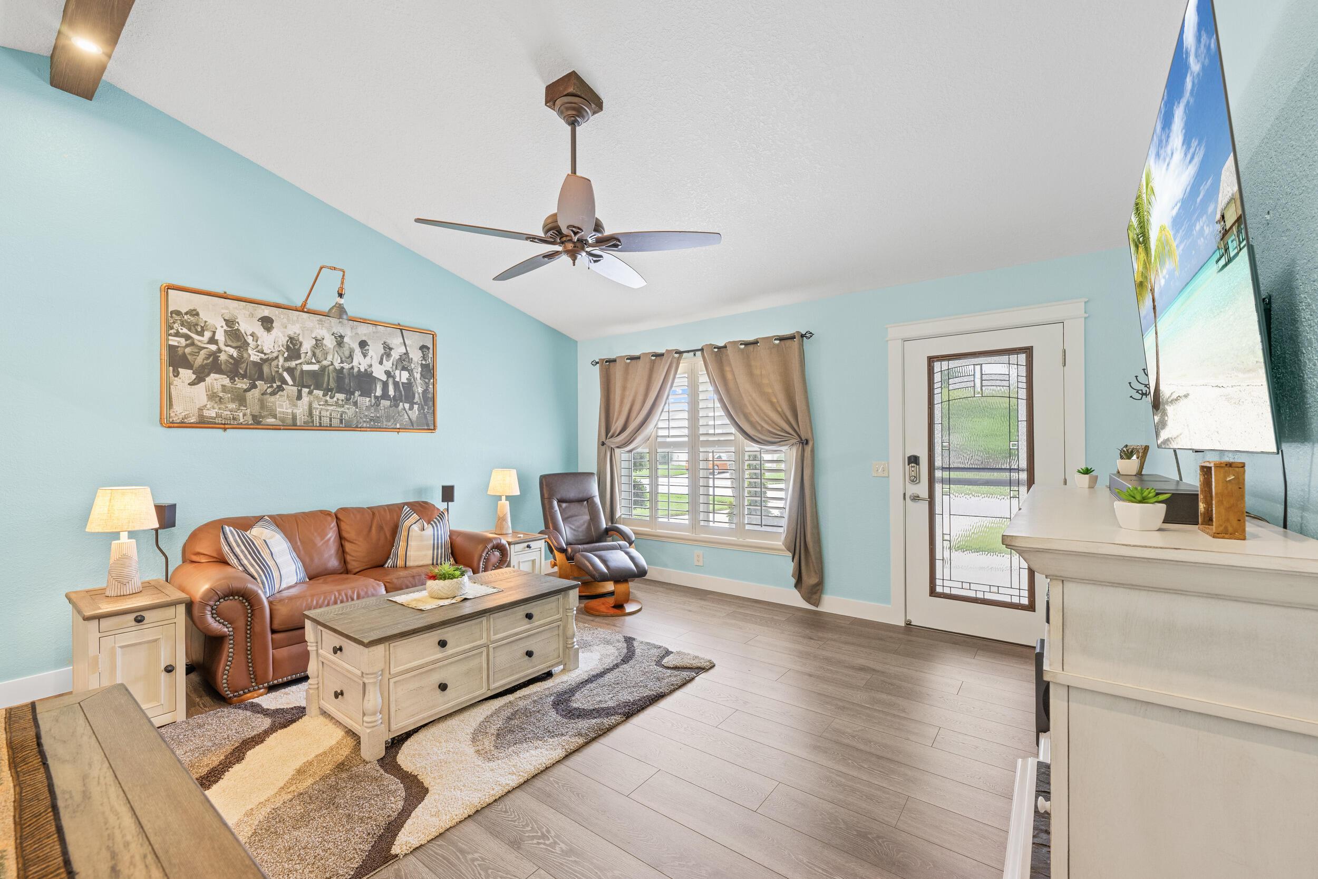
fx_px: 513
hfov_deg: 104.3
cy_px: 440
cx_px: 659
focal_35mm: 14
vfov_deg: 81.2
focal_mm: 14
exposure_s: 1/3
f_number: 8
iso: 500
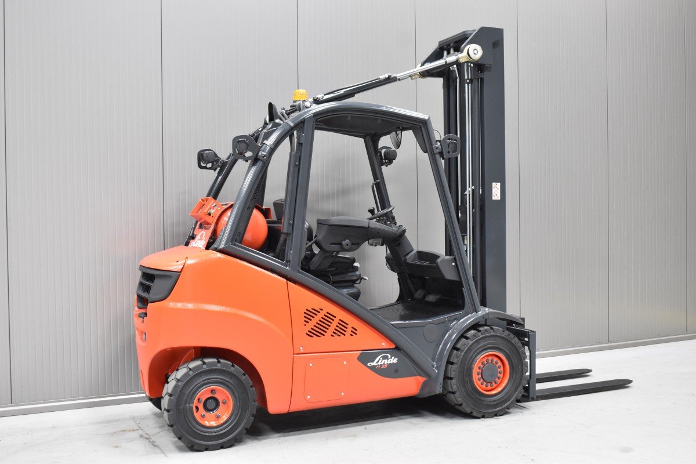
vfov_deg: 33.0
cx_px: 348
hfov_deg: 47.9
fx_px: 783
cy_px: 232
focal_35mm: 40
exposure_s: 1/20
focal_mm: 27
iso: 1600
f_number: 5
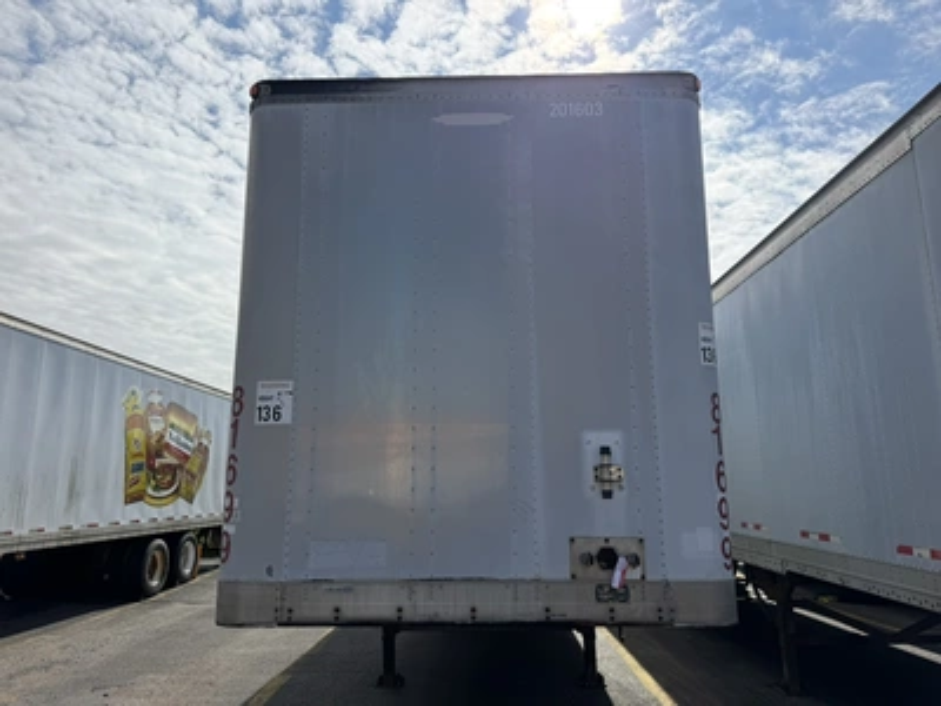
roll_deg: +0.1
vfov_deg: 56.8
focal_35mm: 24
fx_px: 652
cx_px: 470
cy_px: 353
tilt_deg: +12.2
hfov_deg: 71.6
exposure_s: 1/9091
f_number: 1.78
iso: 80
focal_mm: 6.76
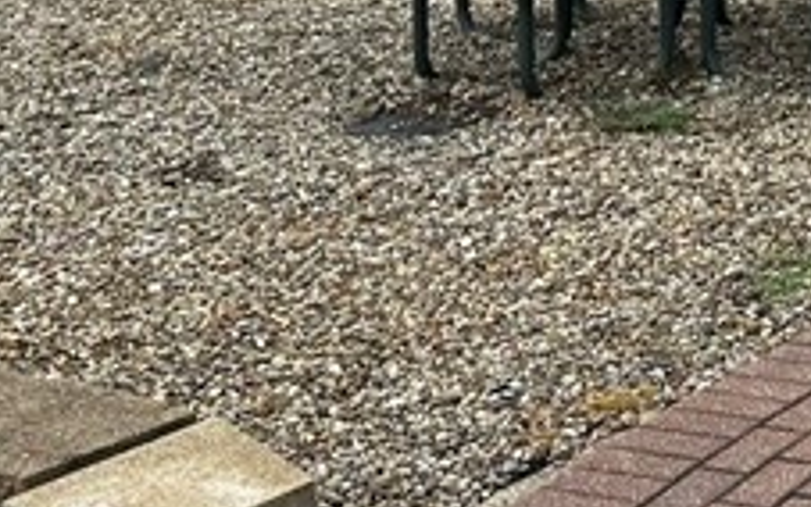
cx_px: 943
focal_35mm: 115
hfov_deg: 17.4
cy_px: -254
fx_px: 2542
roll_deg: -0.5
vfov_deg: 11.0
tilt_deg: -7.8
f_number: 1.78
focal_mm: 6.86
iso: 80
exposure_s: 1/4184
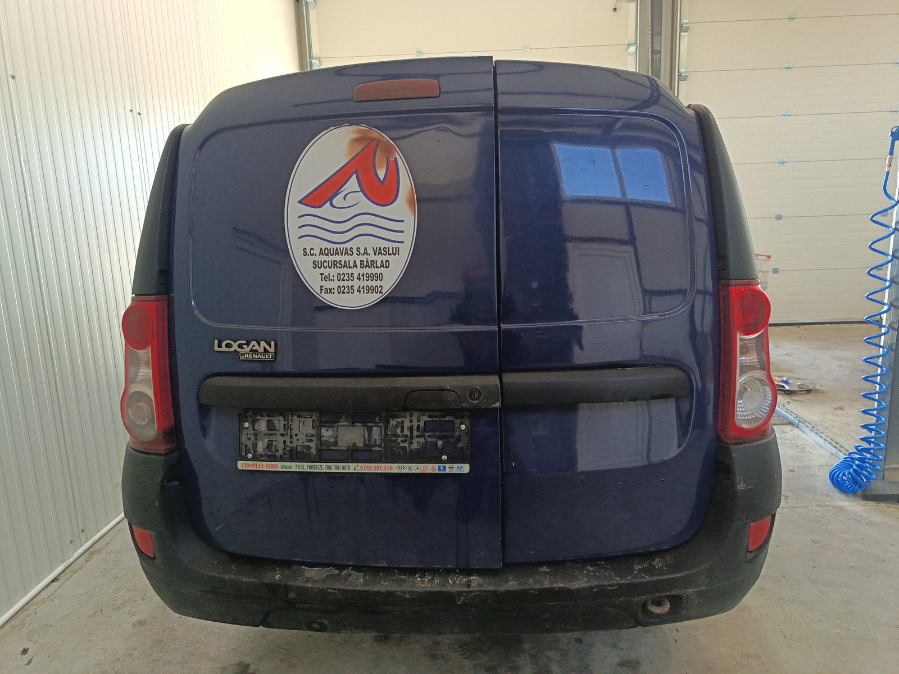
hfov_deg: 71.6
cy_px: 337
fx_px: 623
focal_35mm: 24
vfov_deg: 56.8
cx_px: 450
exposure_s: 1/100
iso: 609
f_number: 1.75
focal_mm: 5.25
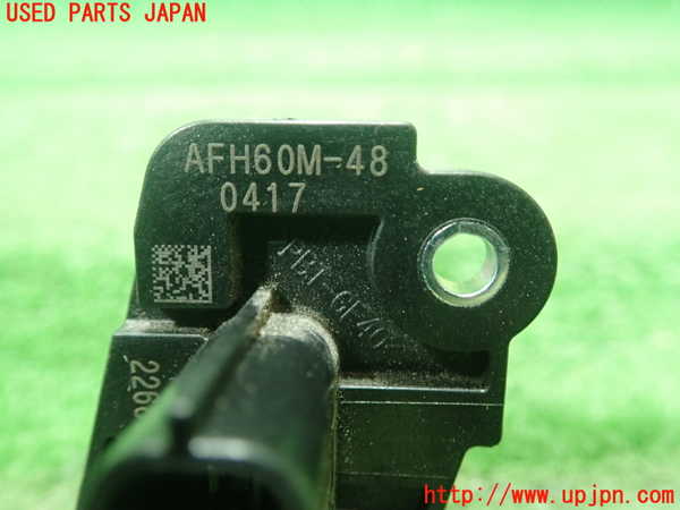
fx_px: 589
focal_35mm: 30
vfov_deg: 46.8
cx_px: 340
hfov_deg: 60.0
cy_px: 255
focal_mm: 5.5
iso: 800
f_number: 2.3
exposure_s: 1/60
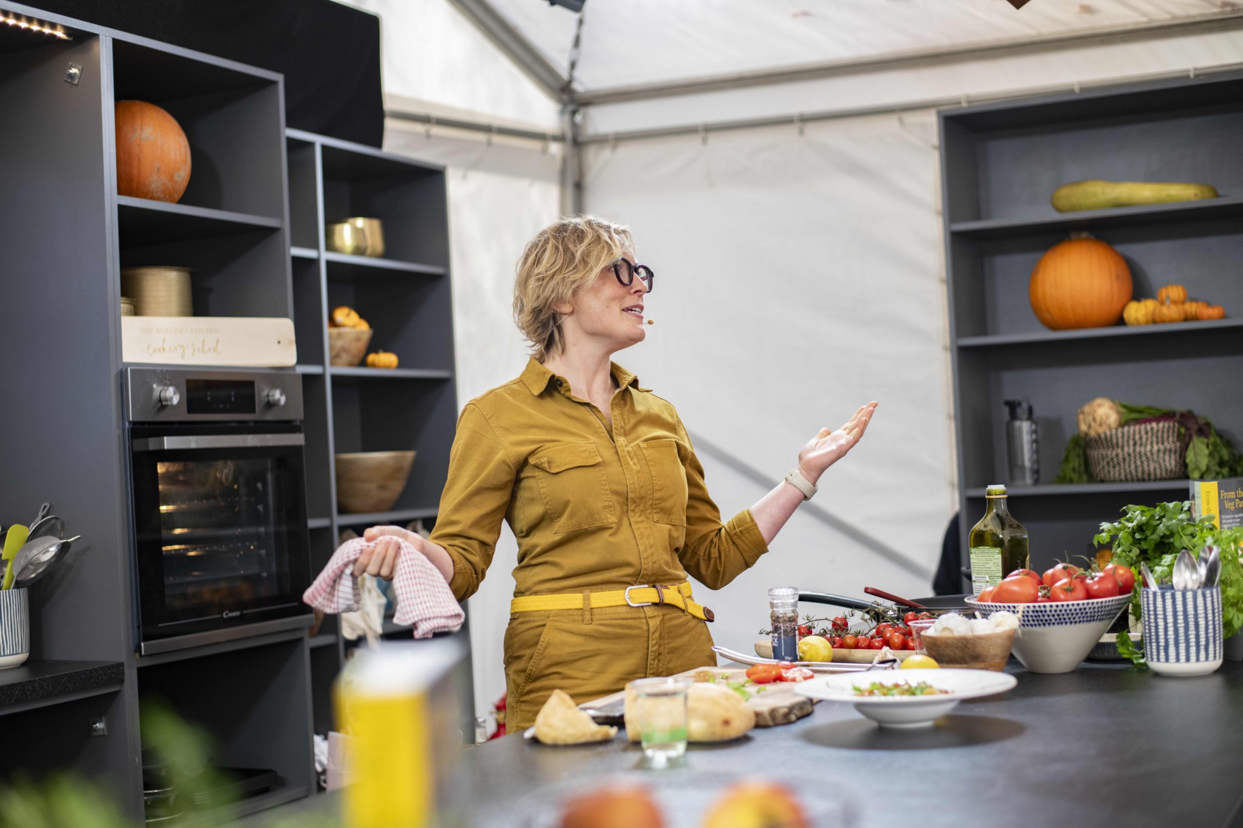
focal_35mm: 50
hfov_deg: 39.6
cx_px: 622
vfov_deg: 27.0
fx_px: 1726
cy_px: 414
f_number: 2.5
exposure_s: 1/320
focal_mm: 50
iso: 640
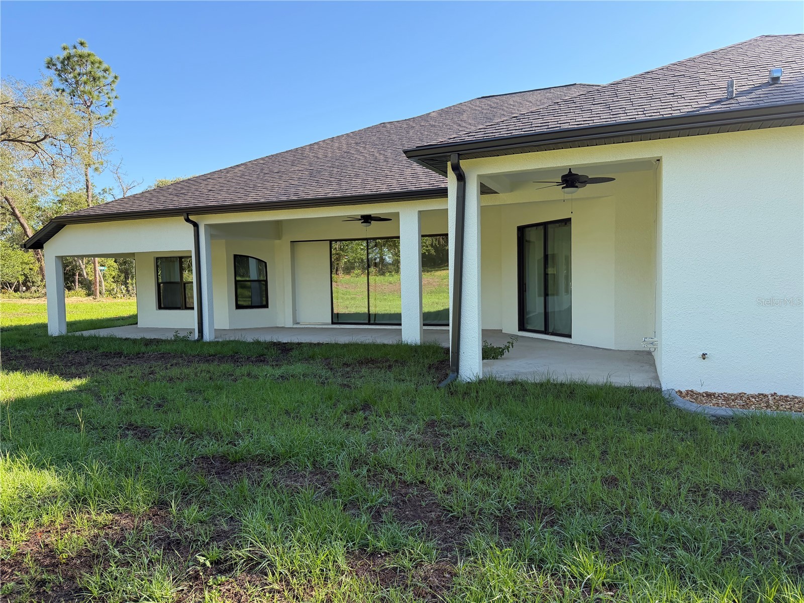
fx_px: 557
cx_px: 402
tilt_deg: -3.8
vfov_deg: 56.8
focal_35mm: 24
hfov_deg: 71.6
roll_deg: +1.6
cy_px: 302
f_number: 1.78
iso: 100
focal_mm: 6.76
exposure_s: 1/1250
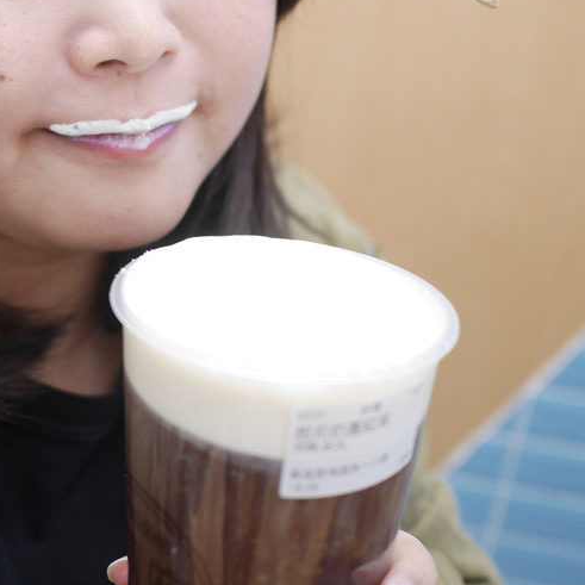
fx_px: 1032
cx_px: 174
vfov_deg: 30.9
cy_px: 124
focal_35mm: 54
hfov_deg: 31.3
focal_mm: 15
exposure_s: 1/60
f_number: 1.7
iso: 250
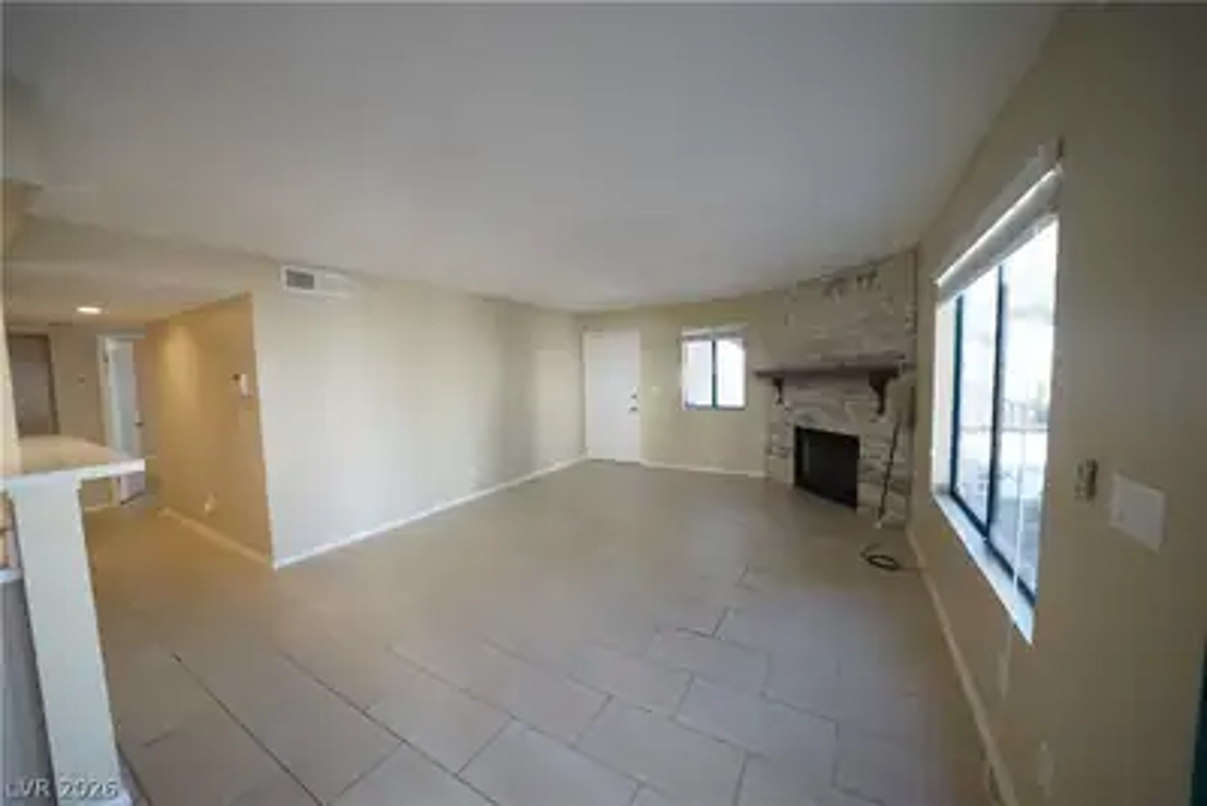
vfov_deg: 90.1
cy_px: 403
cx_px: 604
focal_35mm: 12
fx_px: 402
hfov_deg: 112.6
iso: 8000
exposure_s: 1/125
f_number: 10
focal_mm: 12
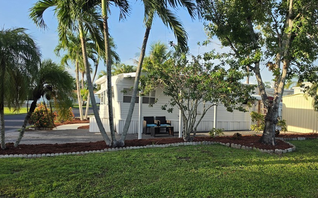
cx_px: 179
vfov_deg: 41.8
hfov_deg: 62.7
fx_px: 260
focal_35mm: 30
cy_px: 103
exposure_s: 1/3185
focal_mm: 6.5
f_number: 1.4
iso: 64
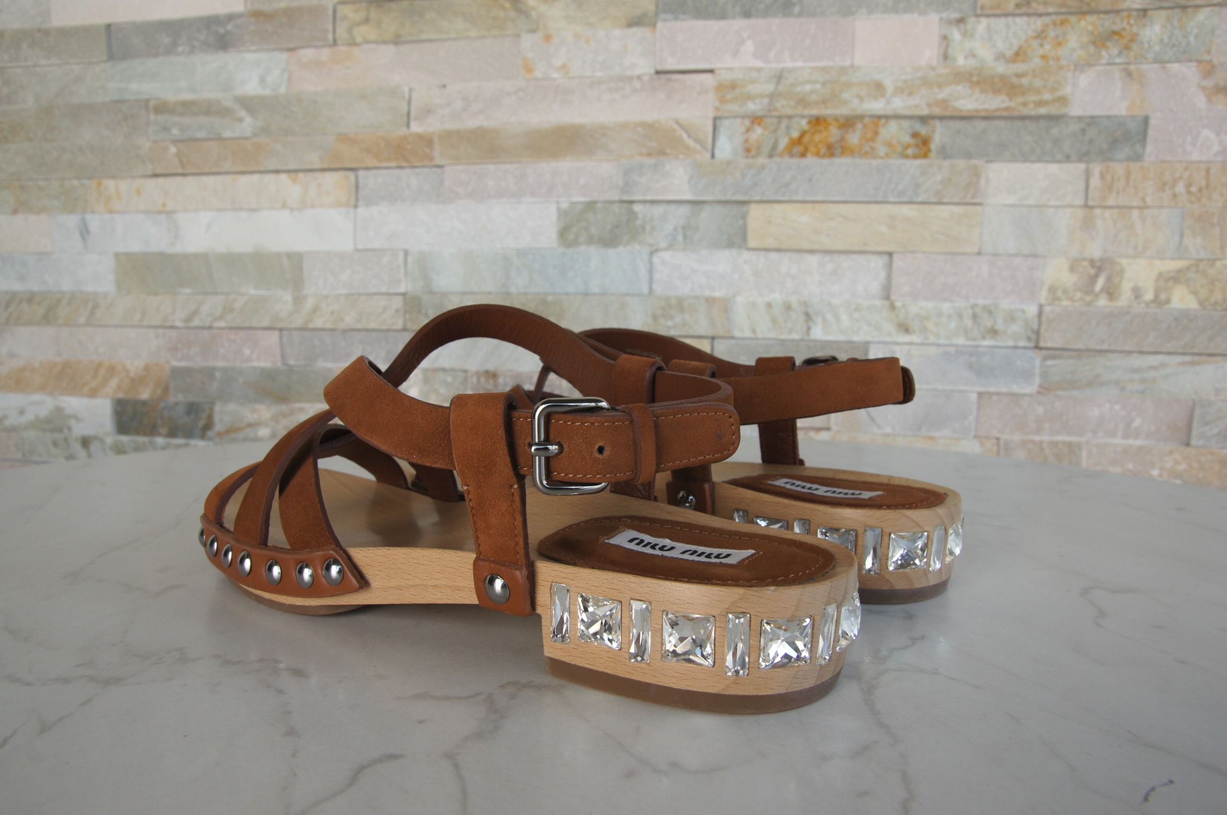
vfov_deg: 50.3
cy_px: 408
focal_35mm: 26
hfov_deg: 70.5
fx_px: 868
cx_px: 614
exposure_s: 1/60
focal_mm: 17
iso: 200
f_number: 9
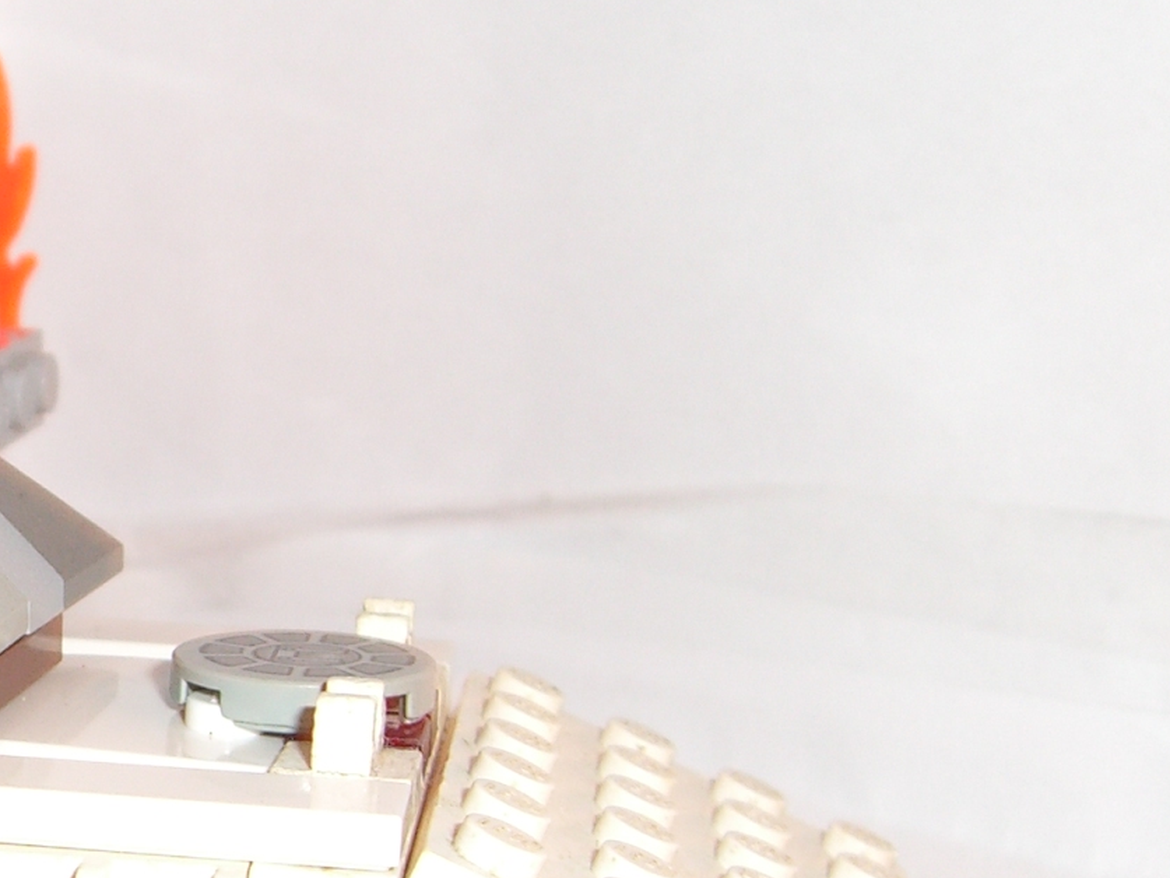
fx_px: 3144
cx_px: -115
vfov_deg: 15.8
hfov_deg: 20.1
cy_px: 639
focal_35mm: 93
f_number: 2.7
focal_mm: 6.2
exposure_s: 1/60
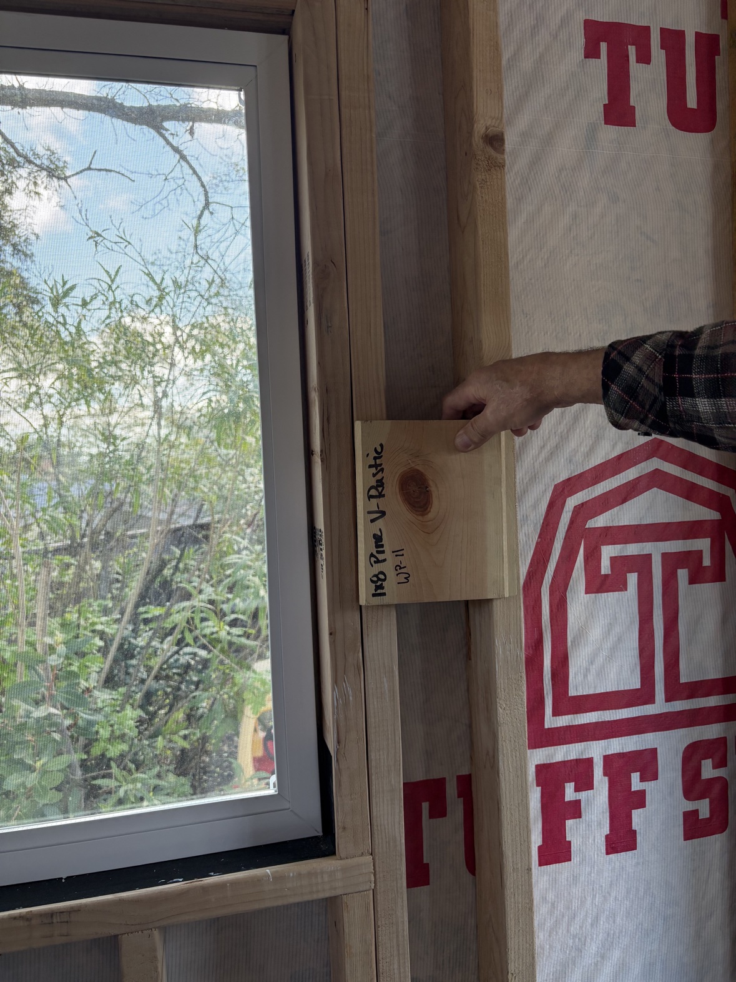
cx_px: 368
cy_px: 491
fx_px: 737
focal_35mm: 26
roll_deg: +2.3
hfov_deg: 53.1
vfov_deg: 67.3
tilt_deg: -2.7
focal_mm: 5.96
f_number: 1.6
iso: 125
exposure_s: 1/157
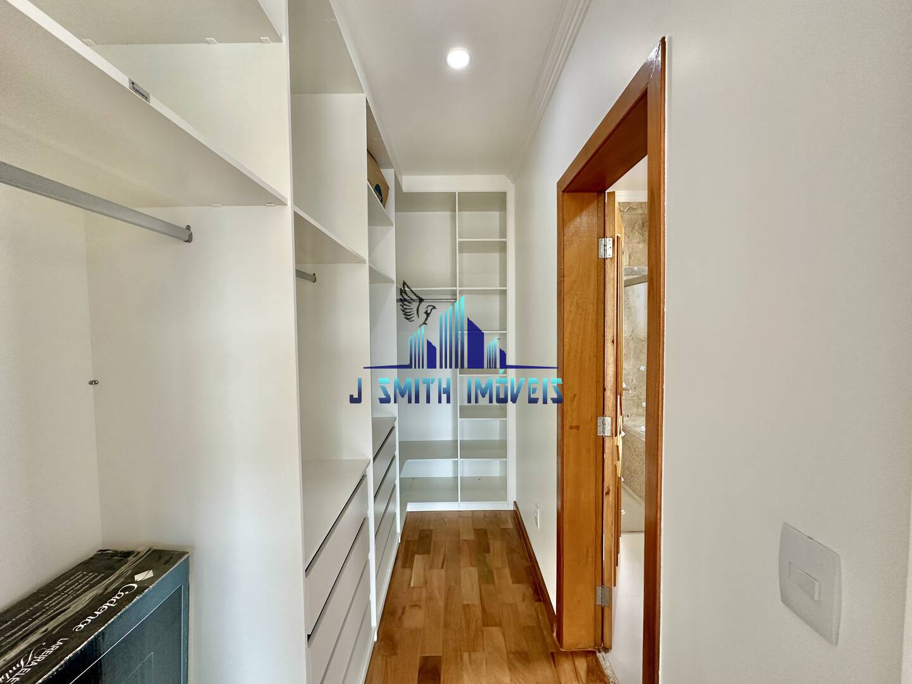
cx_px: 456
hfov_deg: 102.1
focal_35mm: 14
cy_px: 342
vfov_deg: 85.7
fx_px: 369
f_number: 2.2
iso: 200
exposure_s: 1/99
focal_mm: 2.22
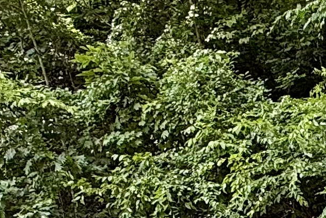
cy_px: 414
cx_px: 449
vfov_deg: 12.8
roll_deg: +2.0
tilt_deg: -3.9
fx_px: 860
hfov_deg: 19.4
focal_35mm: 95
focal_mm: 2.22
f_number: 2.2
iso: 50
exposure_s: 1/122
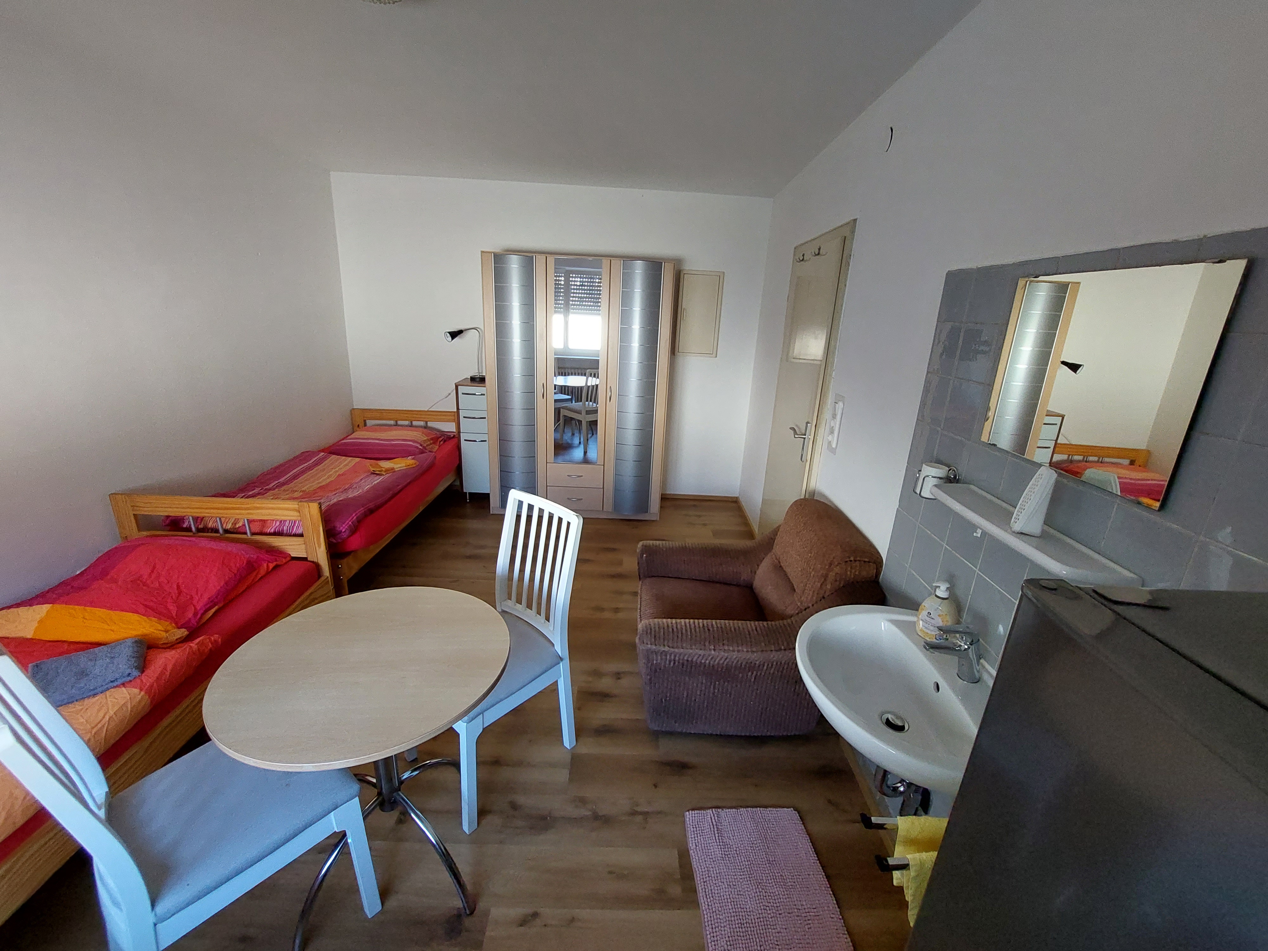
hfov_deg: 106.2
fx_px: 476
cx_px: 634
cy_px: 476
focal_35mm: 13
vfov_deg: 89.9
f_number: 2.2
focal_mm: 1.74
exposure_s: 1/50
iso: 320
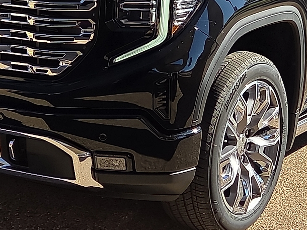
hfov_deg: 18.7
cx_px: 148
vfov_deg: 13.8
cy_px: -10
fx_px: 931
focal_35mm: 105
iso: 25
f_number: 1.8
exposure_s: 1/1111
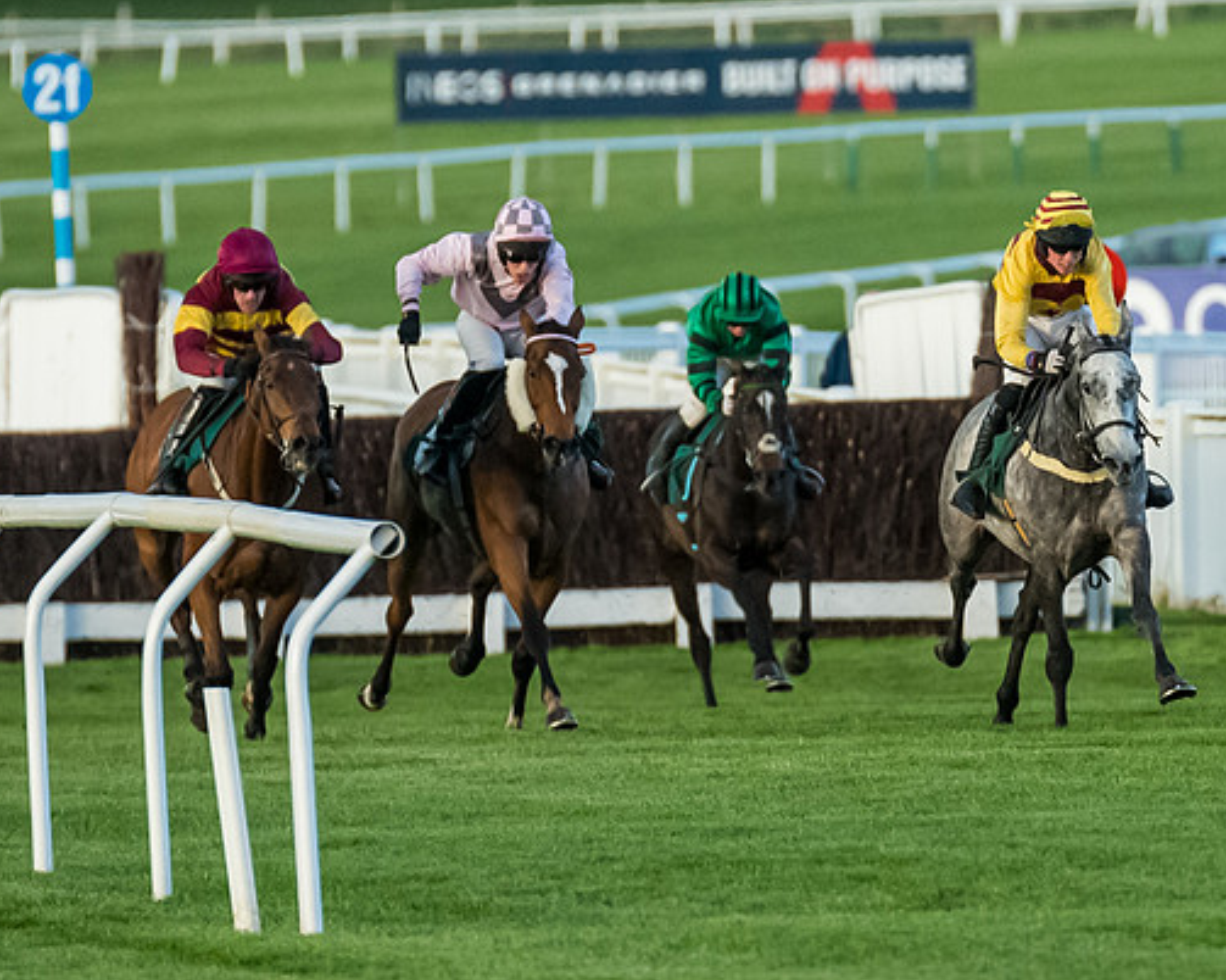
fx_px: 33405
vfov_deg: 1.7
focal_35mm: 921
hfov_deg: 2.1
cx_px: 1255
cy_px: 529
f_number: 4
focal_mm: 300
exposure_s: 1/2500
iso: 4000
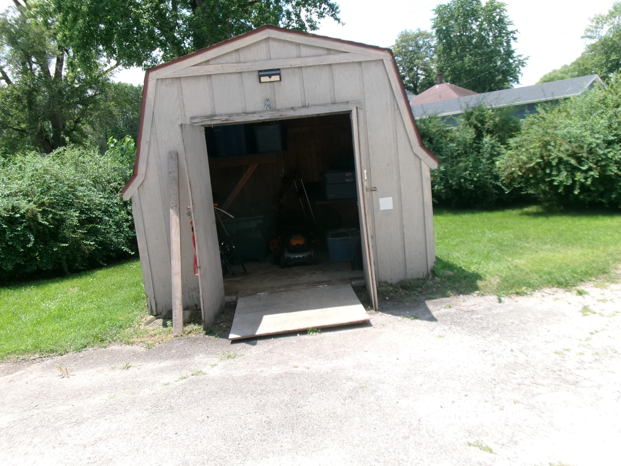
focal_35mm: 28
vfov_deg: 49.7
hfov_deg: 63.4
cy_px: 233
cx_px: 310
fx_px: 502
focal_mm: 5.1
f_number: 10.8
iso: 100
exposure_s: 1/70
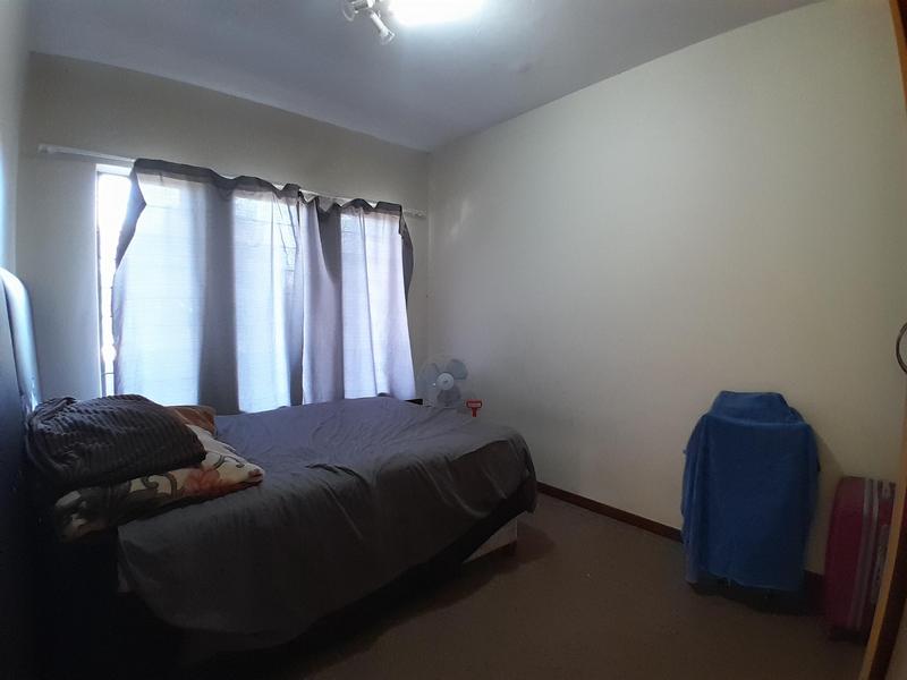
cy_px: 340
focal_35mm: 17
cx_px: 454
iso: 320
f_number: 2.2
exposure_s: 1/25
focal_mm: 1.46
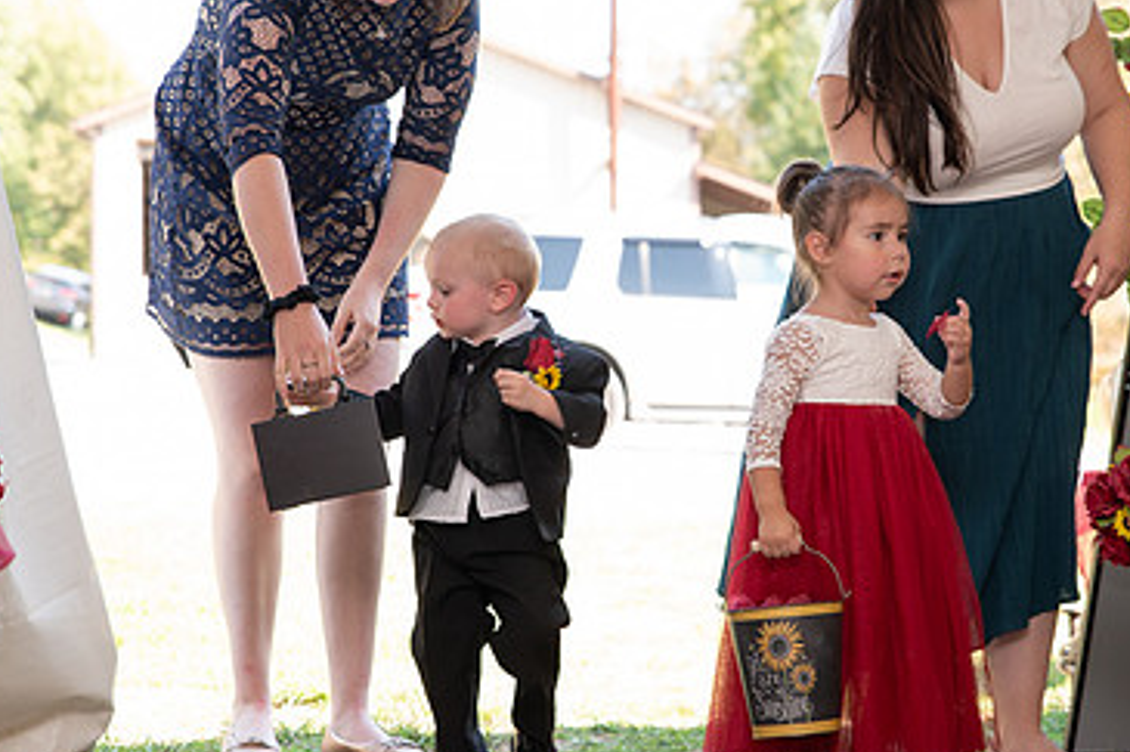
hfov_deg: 16.5
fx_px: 3890
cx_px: 713
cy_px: 345
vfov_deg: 11.0
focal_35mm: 124
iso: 320
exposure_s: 1/200
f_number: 3.5
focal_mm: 70
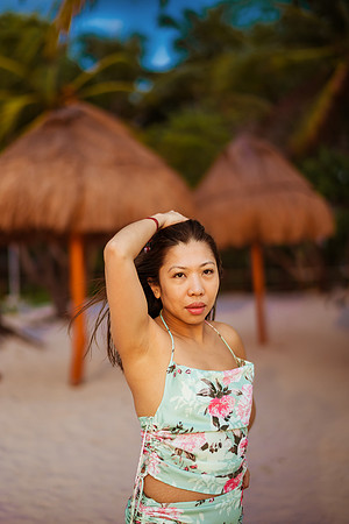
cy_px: 262
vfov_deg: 34.5
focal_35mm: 58
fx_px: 843
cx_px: 174
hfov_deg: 23.4
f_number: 1.4
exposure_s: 1/8000
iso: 640
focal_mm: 58
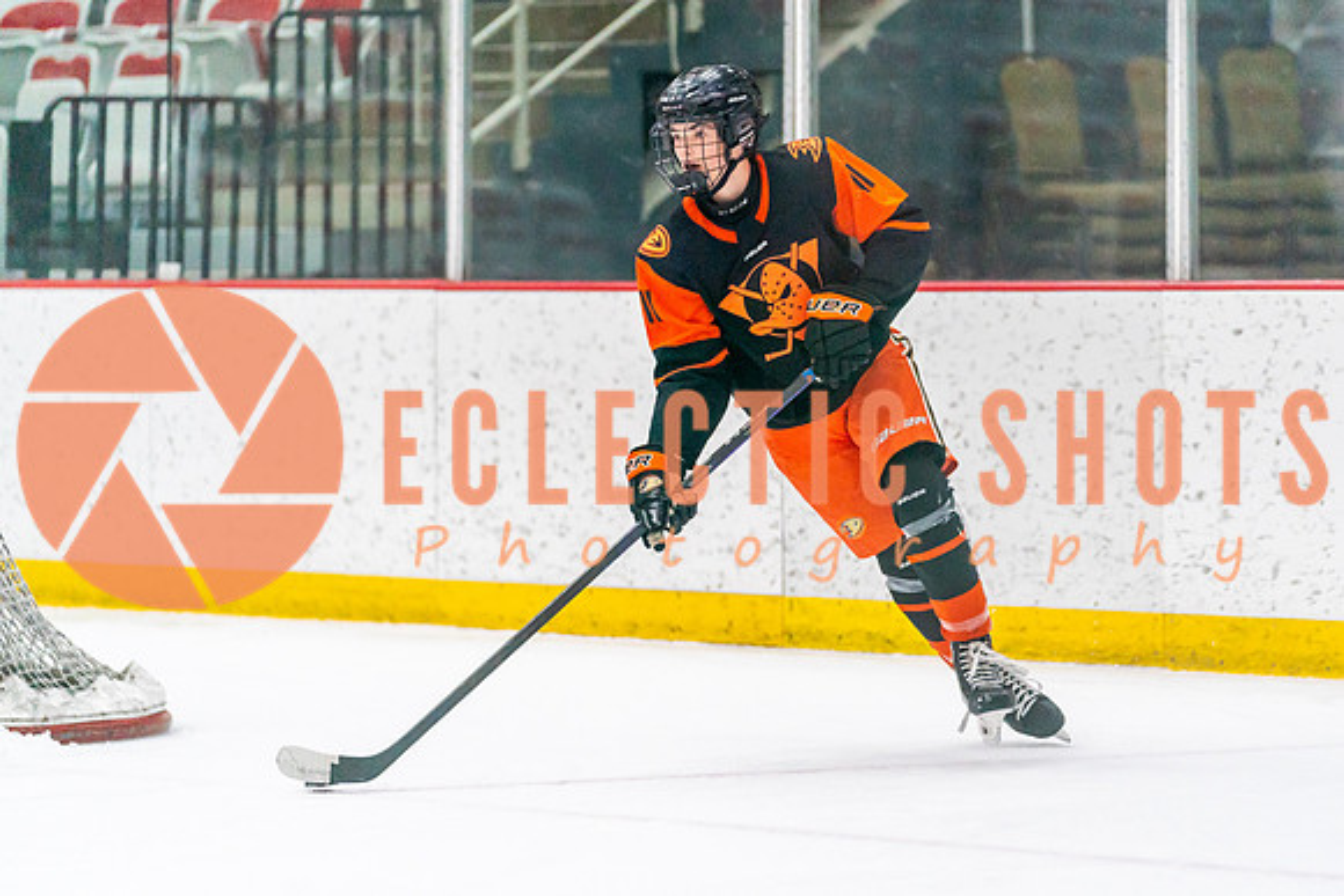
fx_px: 6919
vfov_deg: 7.4
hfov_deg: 11.1
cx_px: 803
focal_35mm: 185
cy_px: 448
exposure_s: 1/1250
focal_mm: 155
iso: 3200
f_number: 2.8
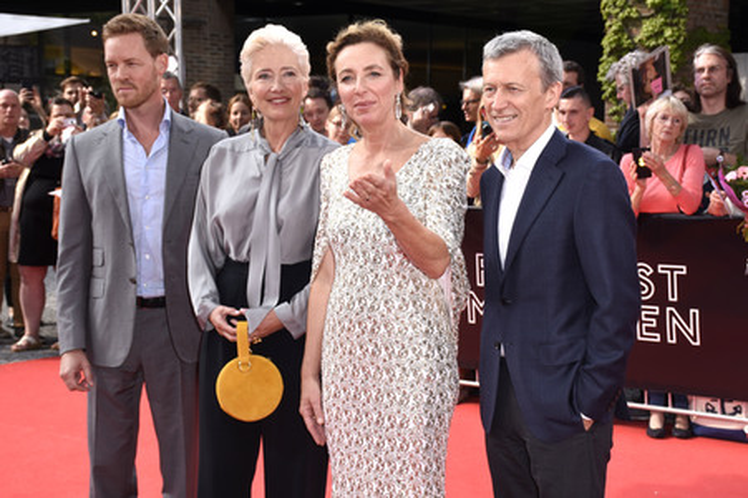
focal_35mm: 60
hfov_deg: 33.4
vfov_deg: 22.6
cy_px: 249
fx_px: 1246
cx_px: 374
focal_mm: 40
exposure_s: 1/160
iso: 160
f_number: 6.3
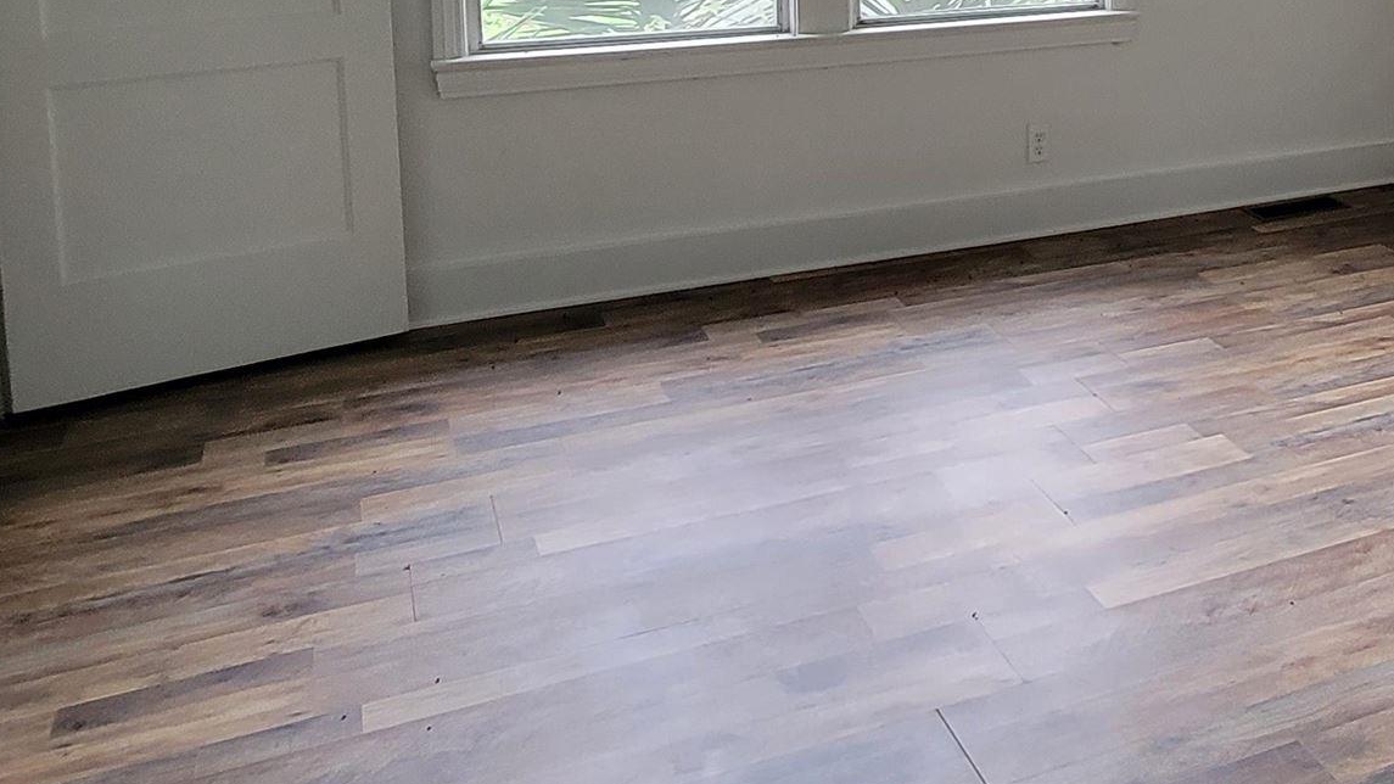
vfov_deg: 28.9
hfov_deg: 48.7
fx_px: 1405
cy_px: -27
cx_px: 1179
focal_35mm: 38
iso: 250
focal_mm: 2.2
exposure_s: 1/60
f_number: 2.2
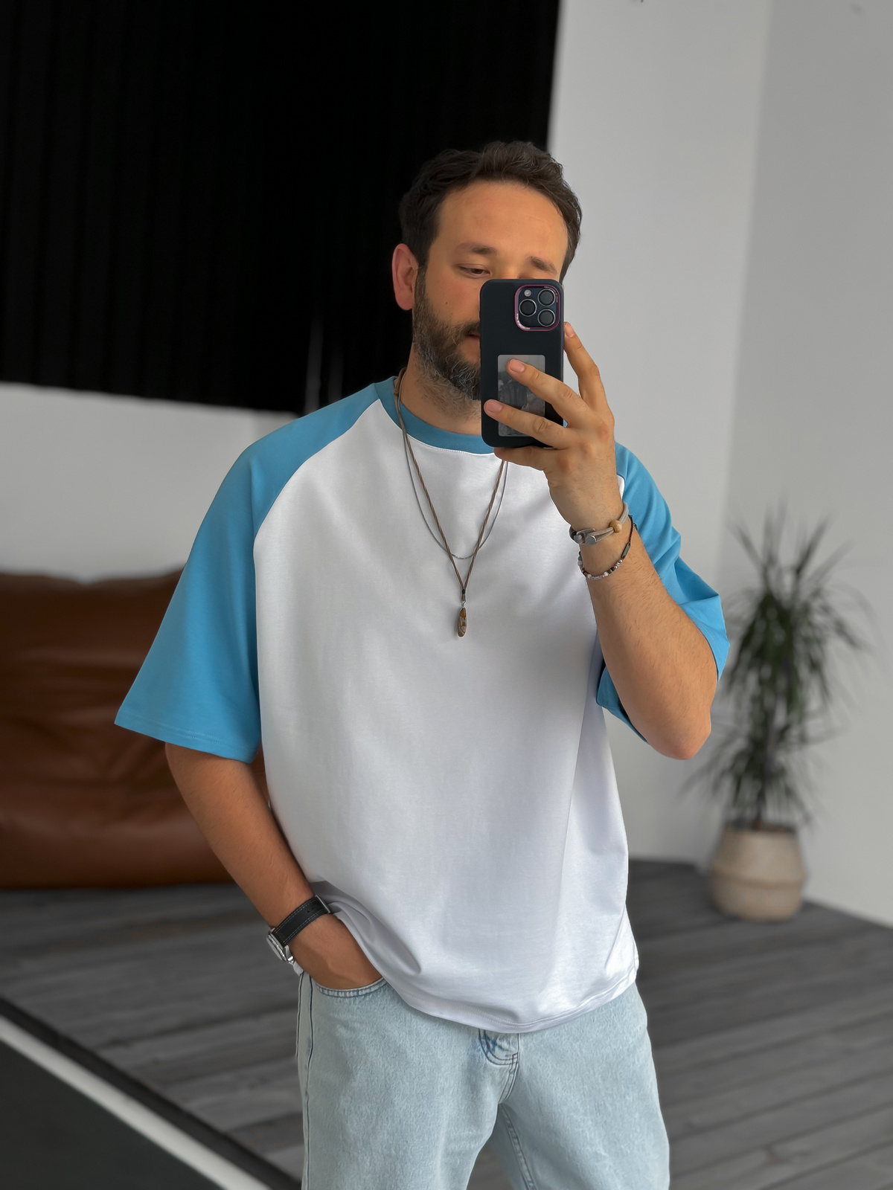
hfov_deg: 30.3
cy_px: 595
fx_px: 1651
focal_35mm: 48
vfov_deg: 39.7
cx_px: 446
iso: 64
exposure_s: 1/190
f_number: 1.8
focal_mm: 6.76
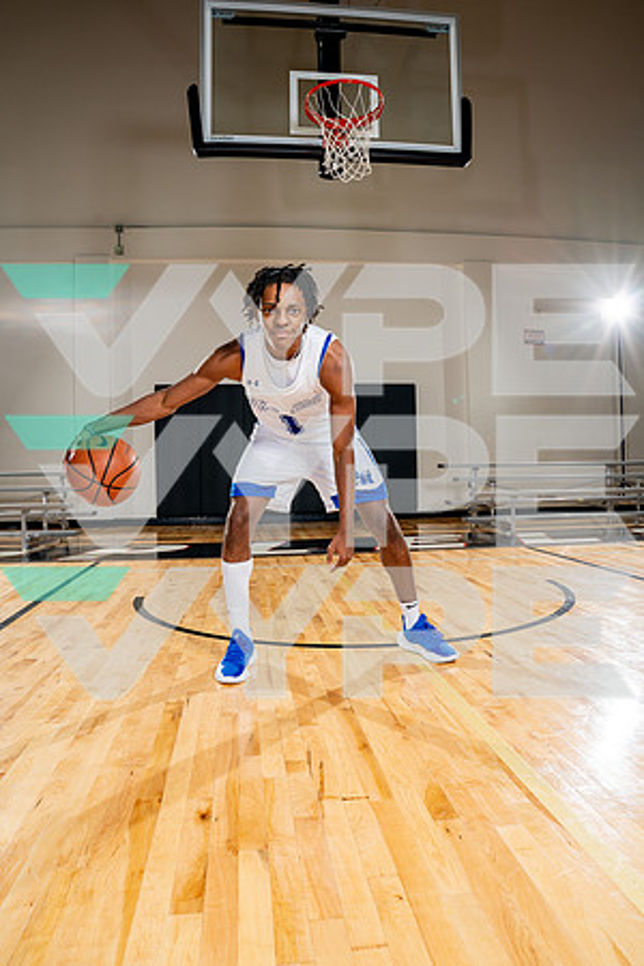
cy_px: 483
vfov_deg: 73.7
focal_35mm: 24
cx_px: 322
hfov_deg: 53.1
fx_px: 644
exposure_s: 1/250
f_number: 8
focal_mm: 24
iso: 250
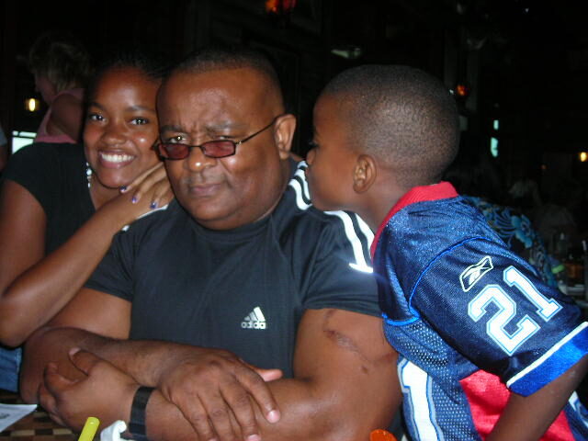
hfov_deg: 40.4
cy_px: 220
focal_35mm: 47
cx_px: 294
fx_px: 798
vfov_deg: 30.9
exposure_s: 1/60.1
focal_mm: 7.8
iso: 99
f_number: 3.4
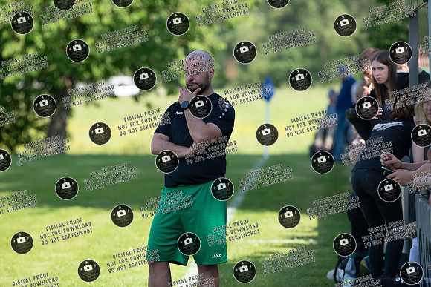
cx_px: 184
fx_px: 2745
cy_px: 123
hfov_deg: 9.0
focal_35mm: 229
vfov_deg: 6.0
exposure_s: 1/1600
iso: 400
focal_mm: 200
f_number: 3.5
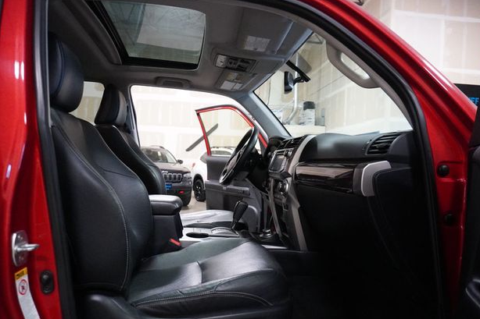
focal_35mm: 25
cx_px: 237
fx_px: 333
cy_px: 164
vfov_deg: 51.3
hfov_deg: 71.5
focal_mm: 16
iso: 6400
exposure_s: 1/125
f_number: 3.5
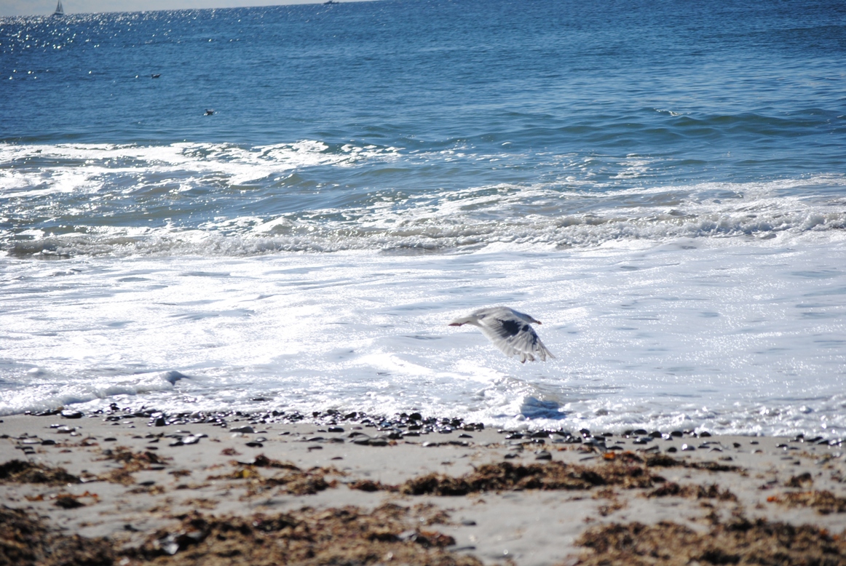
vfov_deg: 9.4
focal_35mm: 147
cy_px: 283
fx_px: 3459
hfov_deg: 13.9
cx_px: 423
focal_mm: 98
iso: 200
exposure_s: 1/4000
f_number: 4.5
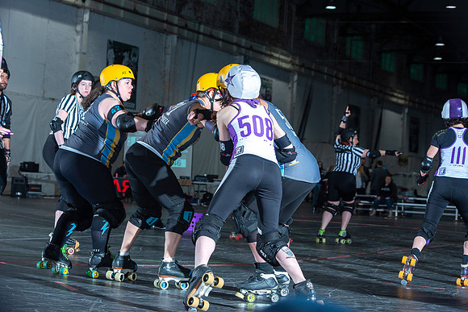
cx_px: 234
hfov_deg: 19.5
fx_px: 1365
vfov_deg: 13.0
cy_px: 156
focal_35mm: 105
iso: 800
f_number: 8
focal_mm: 105
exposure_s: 1/160
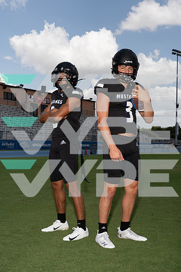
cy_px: 136
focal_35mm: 47
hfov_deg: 28.6
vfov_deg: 41.9
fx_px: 354
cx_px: 90
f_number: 11
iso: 100
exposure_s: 1/250
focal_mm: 47
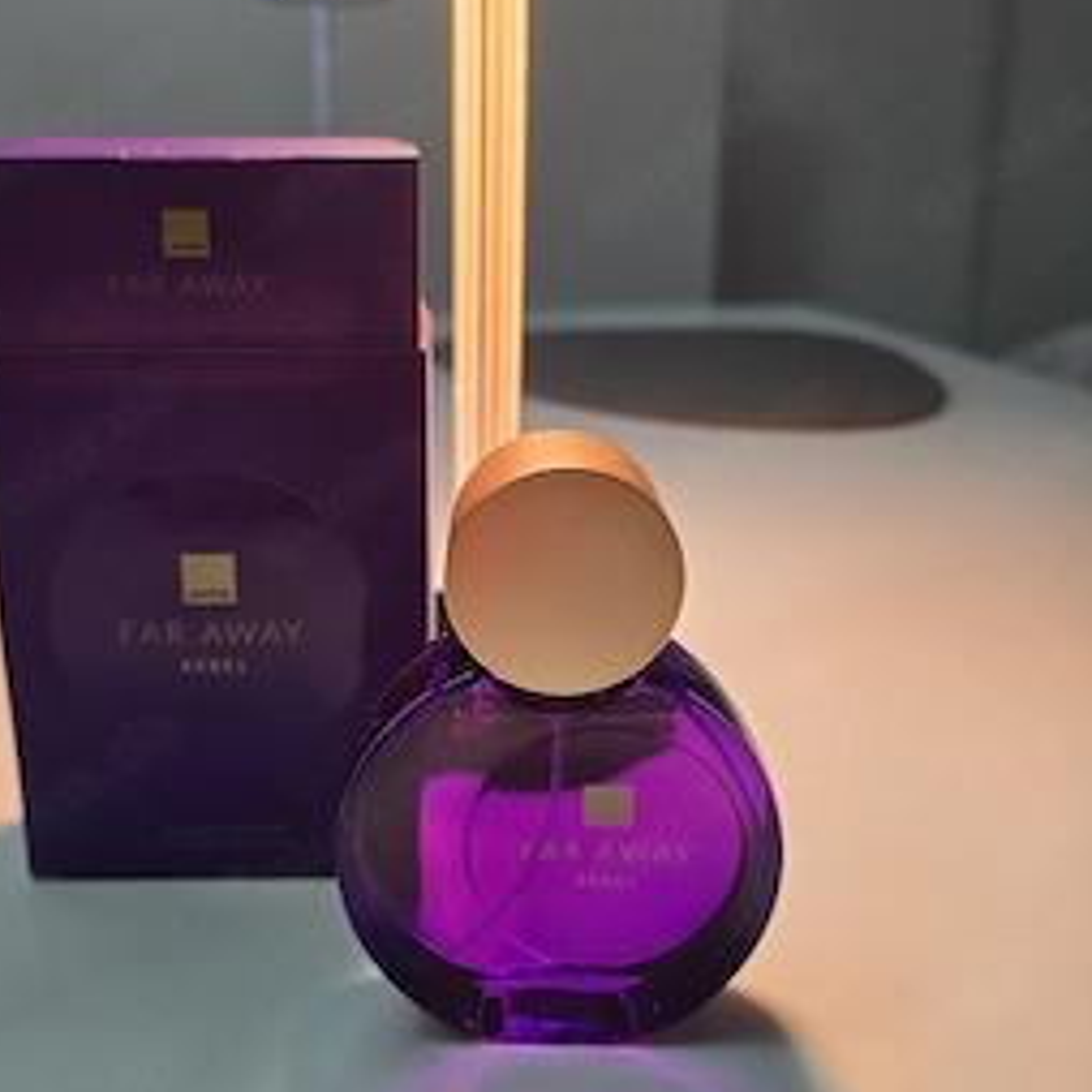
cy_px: 516
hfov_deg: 51.0
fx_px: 1142
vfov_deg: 51.1
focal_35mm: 32
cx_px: 473
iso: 40
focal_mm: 6.3
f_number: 1.7
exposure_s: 1/57.5
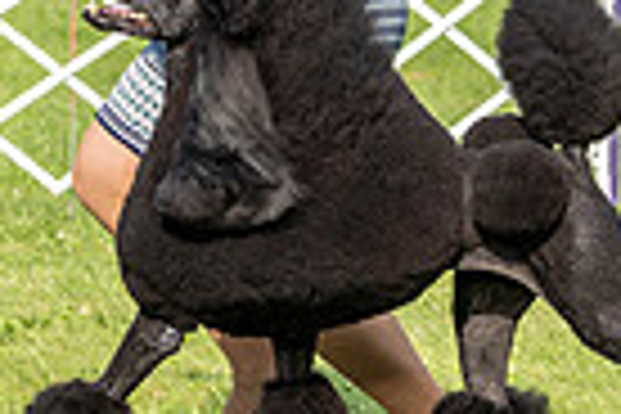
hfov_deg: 4.5
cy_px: -281
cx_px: 490
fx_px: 7969
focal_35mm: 462
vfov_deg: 3.0
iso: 320
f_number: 5.6
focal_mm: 110
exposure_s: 1/1000
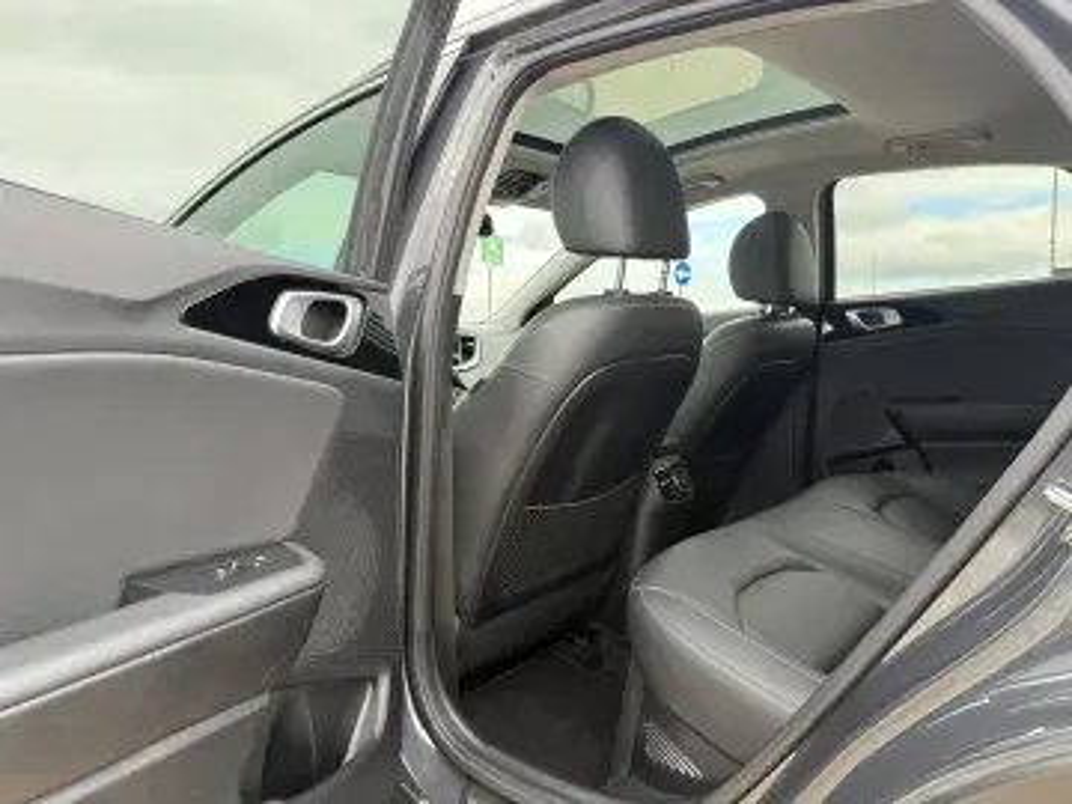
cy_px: 402
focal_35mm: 24
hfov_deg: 71.6
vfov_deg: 56.8
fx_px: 743
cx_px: 536
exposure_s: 1/243
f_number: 1.78
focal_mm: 6.76
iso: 125
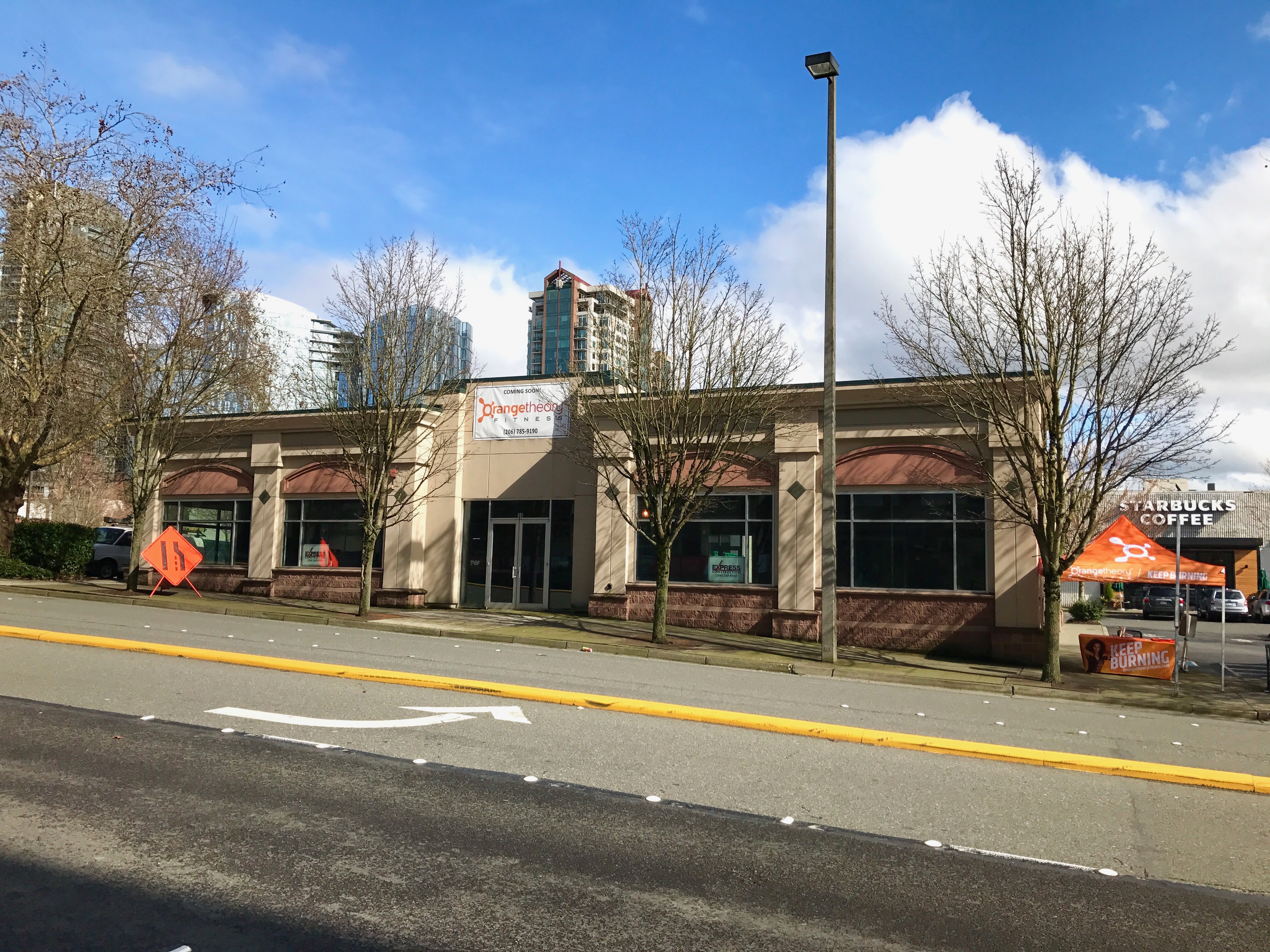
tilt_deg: +6.9
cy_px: 476
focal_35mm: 28
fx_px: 1027
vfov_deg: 49.7
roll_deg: -1.9
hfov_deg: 63.4
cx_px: 635
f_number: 1.8
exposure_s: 1/2519
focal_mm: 3.99
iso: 20
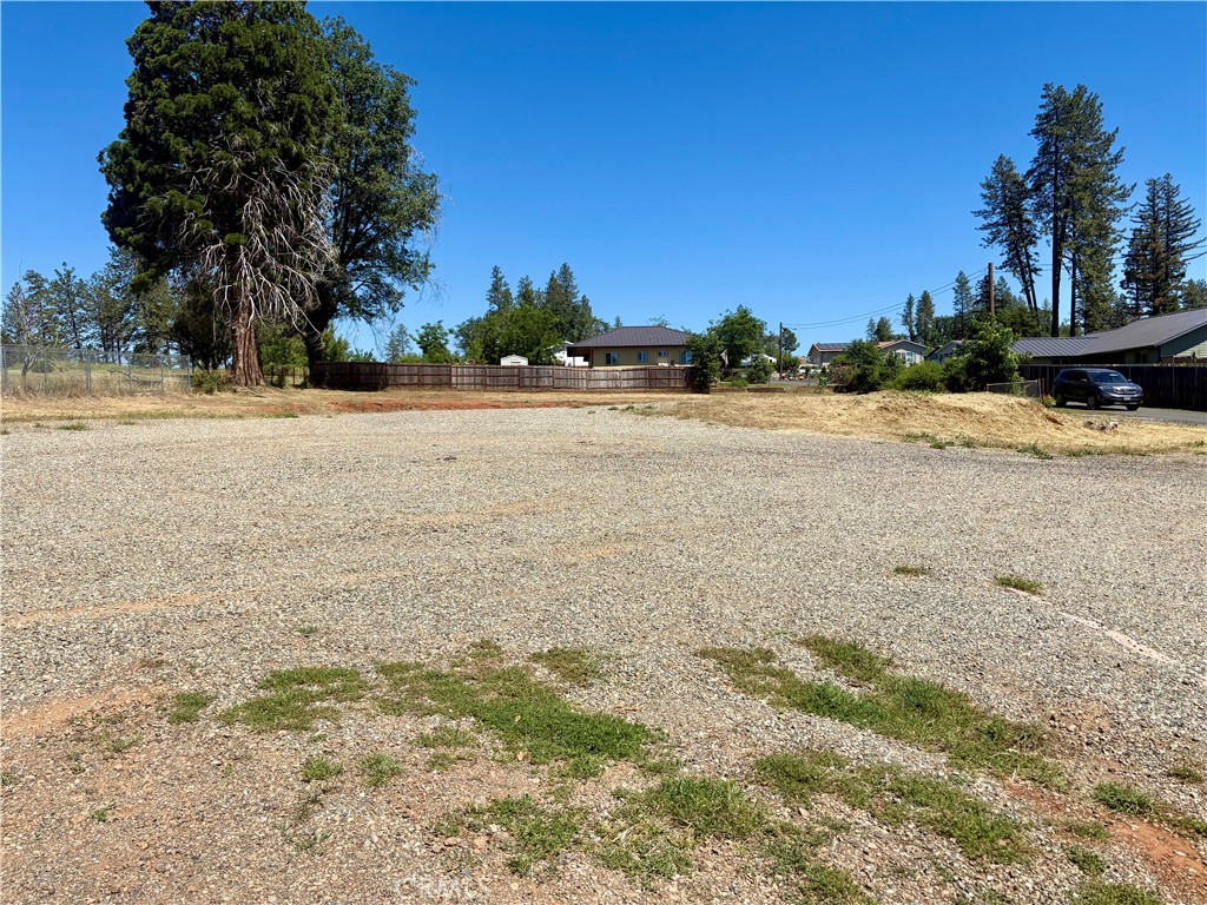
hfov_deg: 67.3
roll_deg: +1.7
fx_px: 907
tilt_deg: -0.9
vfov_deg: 53.1
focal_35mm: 26
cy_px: 452
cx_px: 604
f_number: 1.6
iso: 50
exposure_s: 1/4065
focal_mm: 5.96
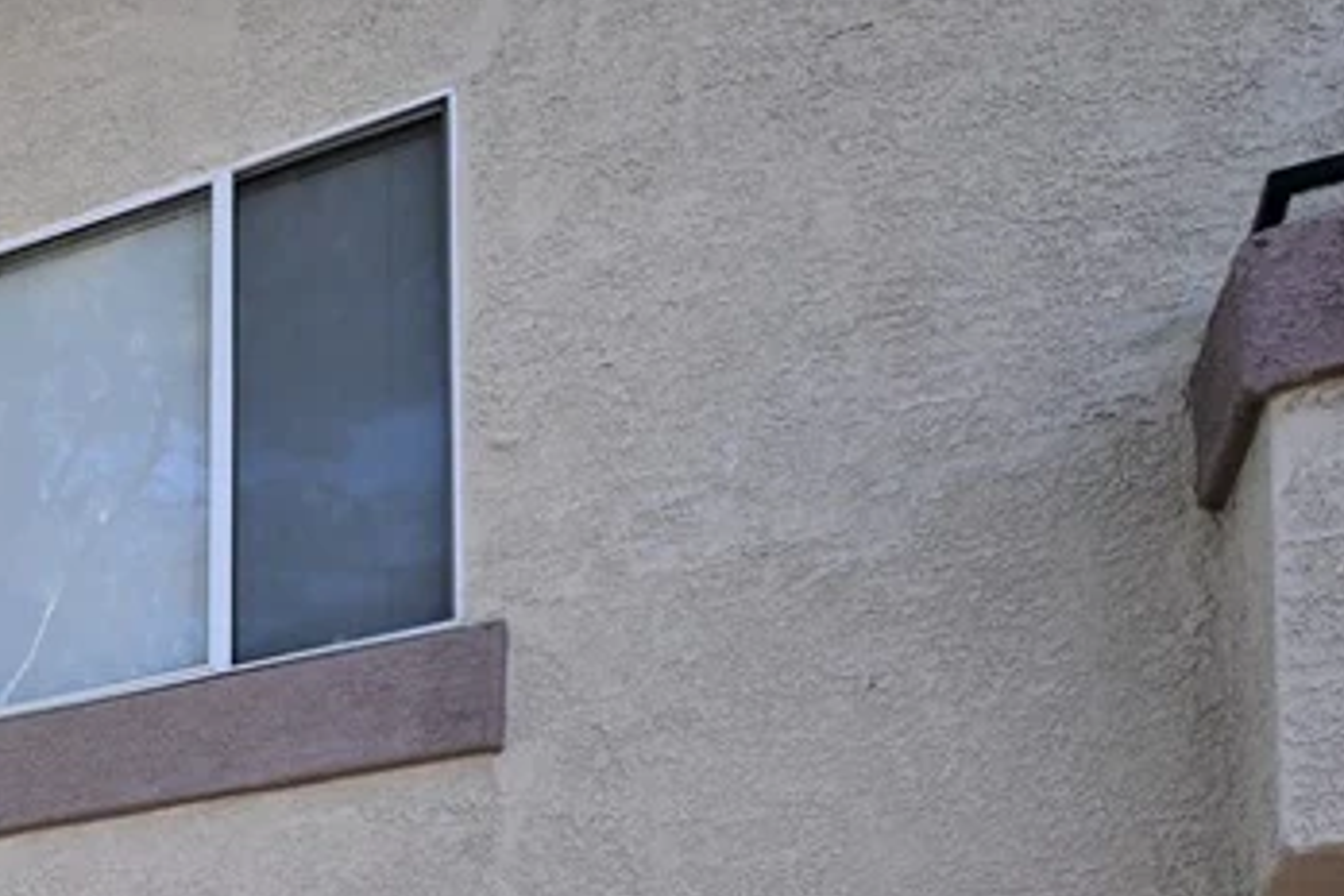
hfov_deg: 29.9
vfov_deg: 21.9
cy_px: 1288
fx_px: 1979
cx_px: -409
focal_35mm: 53
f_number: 7.1
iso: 100
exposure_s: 1/200
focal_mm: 12
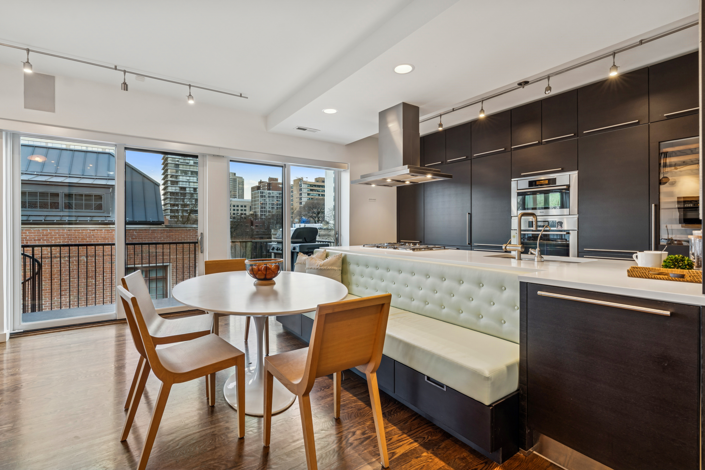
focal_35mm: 16
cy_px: 235
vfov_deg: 73.7
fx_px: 313
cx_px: 352
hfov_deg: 96.7
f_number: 8
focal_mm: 16
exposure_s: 1/10
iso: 320
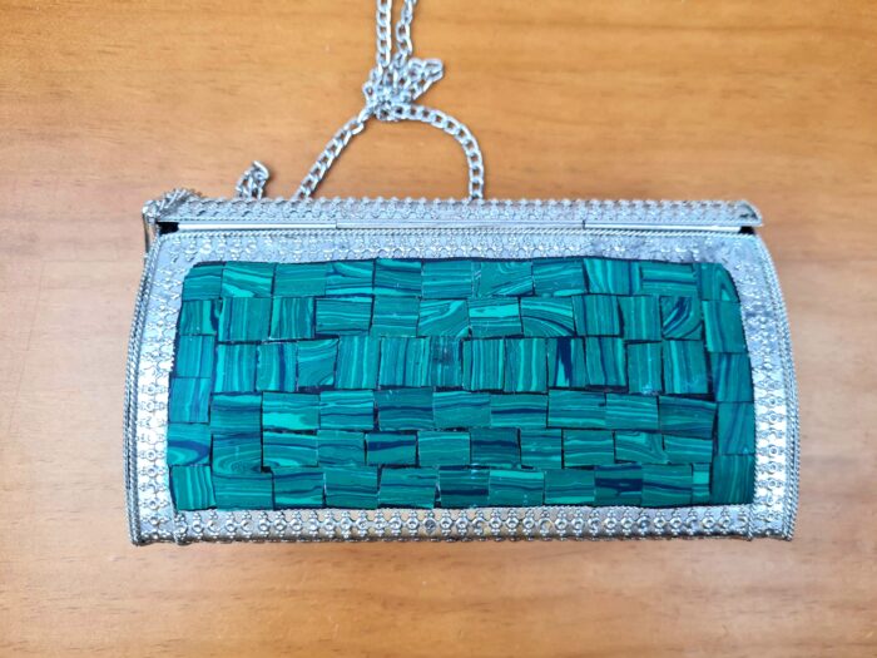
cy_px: 329
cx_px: 438
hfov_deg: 67.3
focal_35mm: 26
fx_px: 659
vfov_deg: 53.1
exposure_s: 1/120
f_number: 1.8
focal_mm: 5.4
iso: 64
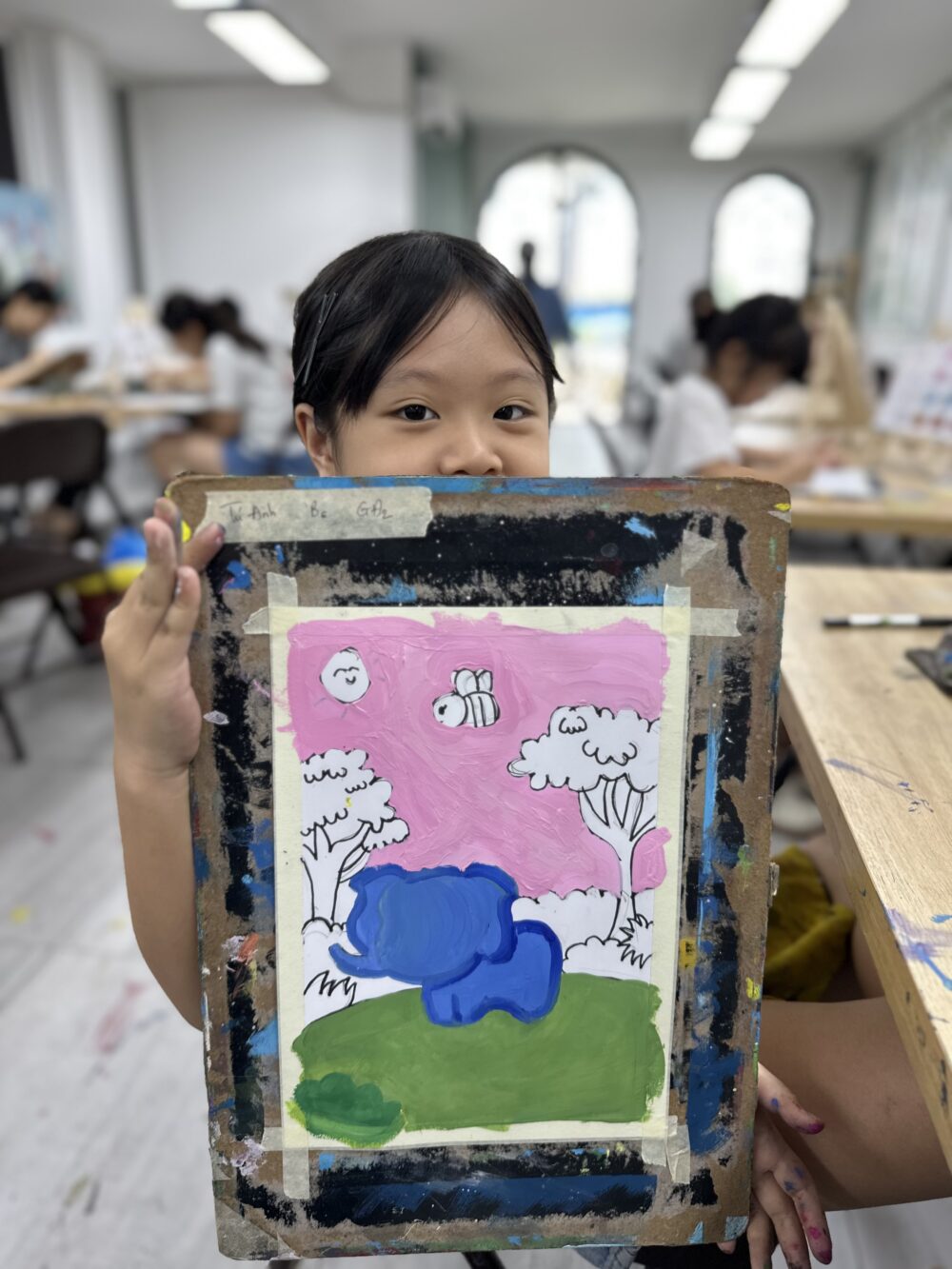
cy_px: 634
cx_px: 476
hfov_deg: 56.8
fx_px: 880
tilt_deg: -18.8
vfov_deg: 71.6
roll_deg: -2.4
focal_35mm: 24
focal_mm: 6.86
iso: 64
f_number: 1.78
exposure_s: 1/111
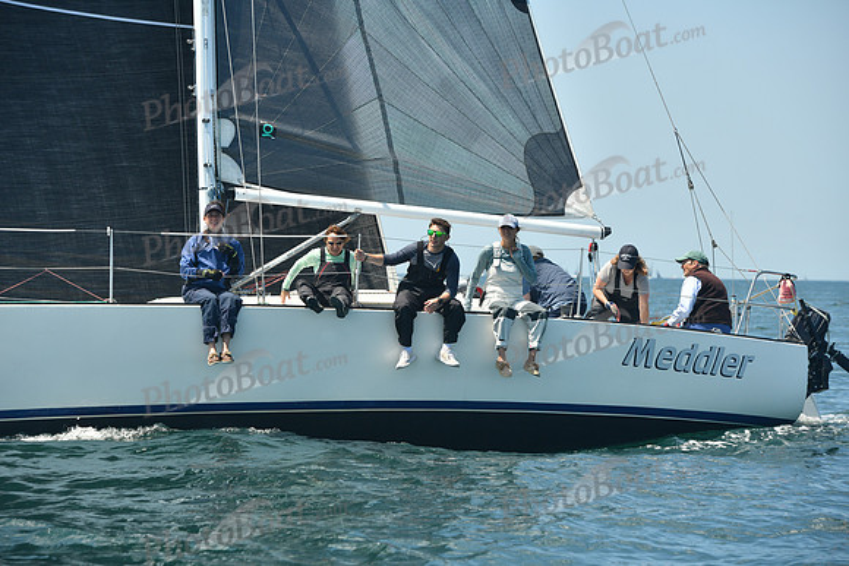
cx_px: 424
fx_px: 3420
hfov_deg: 14.2
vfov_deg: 9.5
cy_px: 283
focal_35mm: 145
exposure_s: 1/640
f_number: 5.6
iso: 320
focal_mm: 145
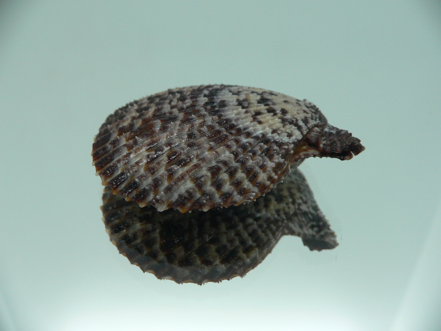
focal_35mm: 35
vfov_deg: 40.7
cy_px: 166
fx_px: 446
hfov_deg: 52.6
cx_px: 220
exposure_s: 1/60
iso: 100
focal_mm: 4.6
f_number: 2.8
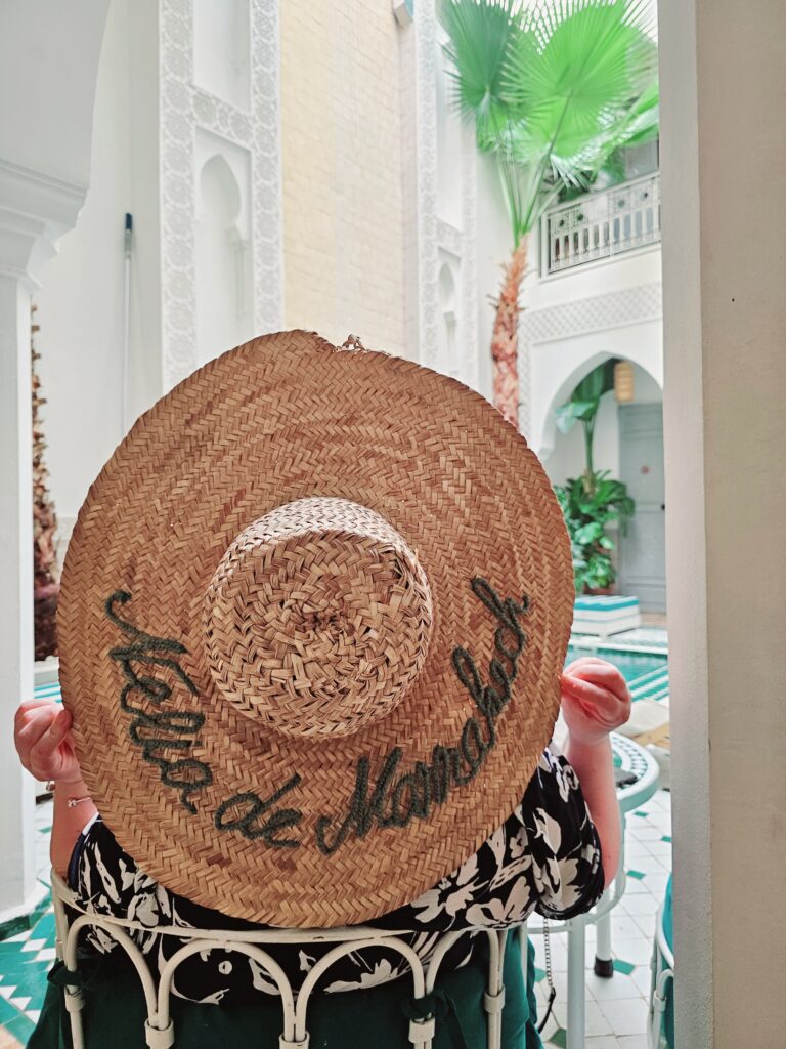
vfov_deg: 73.9
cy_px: 524
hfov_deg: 58.9
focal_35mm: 23
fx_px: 696
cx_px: 393
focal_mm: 6.3
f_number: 1.7
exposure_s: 1/182
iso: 200
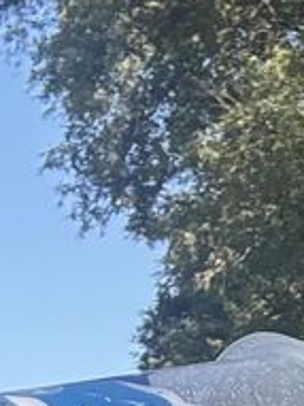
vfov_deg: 10.6
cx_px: 757
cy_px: 961
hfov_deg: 8.4
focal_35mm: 161
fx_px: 1887
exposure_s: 1/172
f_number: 1.9
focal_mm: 2.69
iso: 25
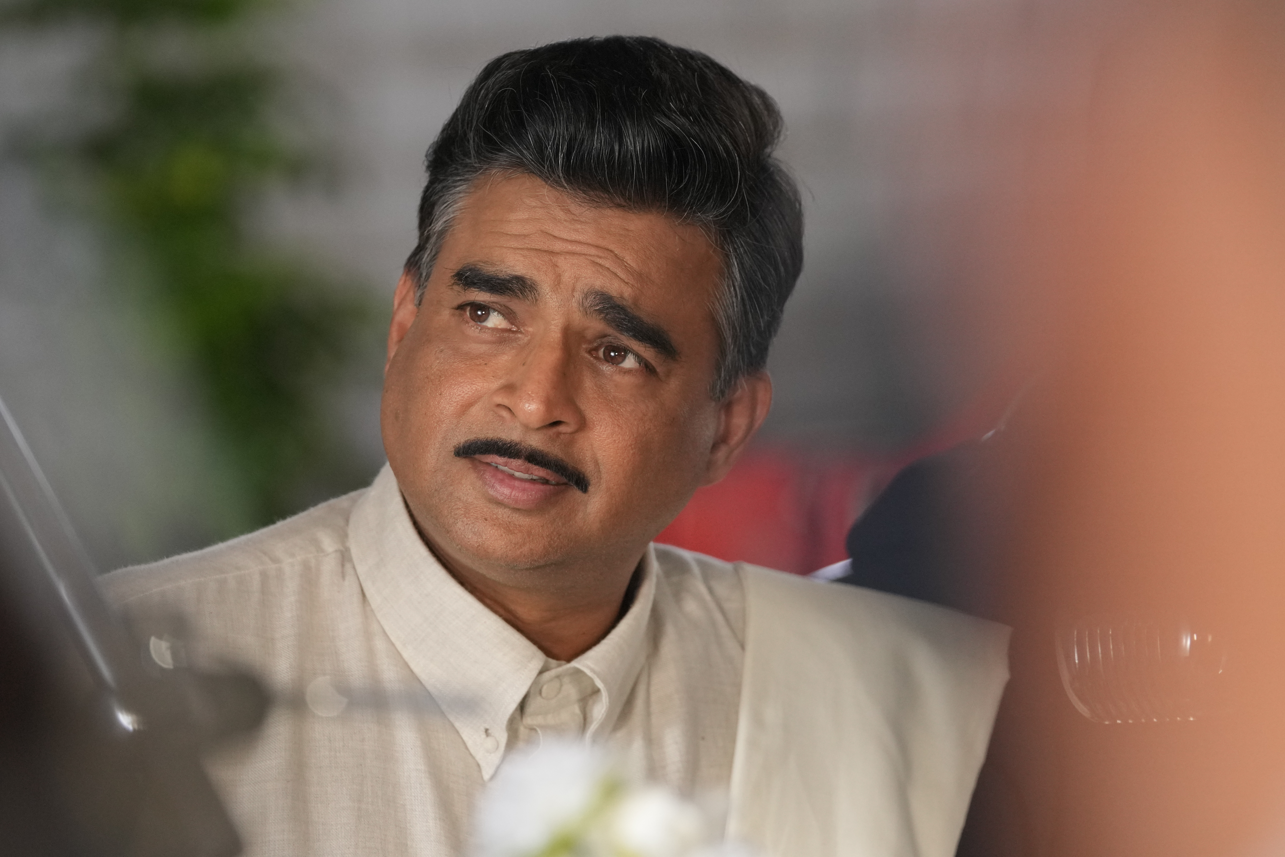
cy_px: 428
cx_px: 642
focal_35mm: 232
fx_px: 8280
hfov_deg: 8.9
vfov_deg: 5.9
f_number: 3.2
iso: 2500
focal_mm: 155
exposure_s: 1/250
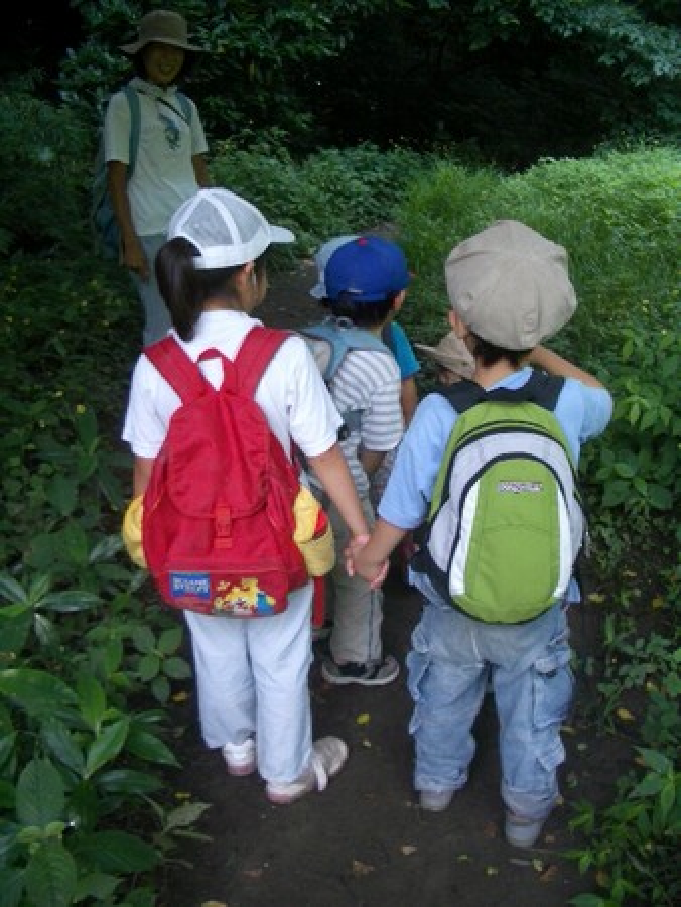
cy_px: 454
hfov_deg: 40.7
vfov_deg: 52.6
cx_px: 340
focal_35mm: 35
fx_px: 917
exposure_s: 1/100
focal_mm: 5.8
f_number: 2.6
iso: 50
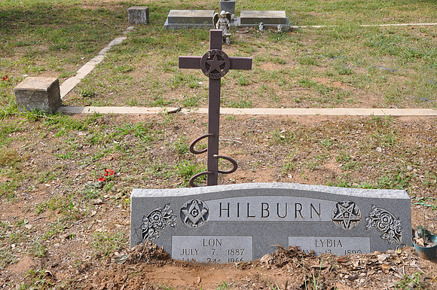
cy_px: 145
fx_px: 473
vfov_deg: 34.1
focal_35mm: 39
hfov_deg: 49.6
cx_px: 218
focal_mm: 26
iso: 200
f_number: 8
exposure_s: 1/250
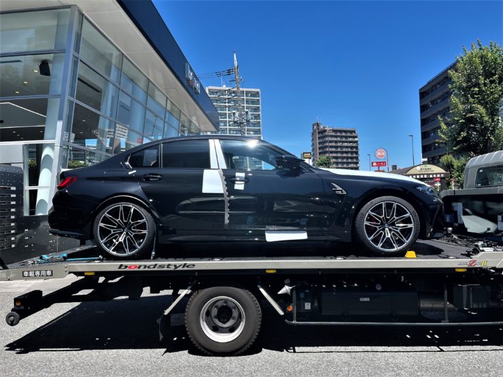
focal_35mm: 26
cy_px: 188
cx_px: 252
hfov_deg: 67.3
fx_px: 378
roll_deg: +0.7
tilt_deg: +2.0
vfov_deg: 53.1
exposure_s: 1/2062
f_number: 1.6
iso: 50
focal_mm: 5.1
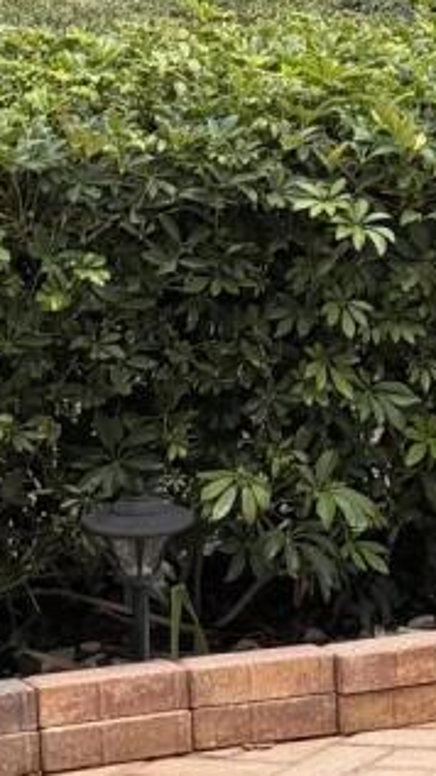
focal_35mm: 165
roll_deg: -0.3
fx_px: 3396
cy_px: 125
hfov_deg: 6.0
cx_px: 1800
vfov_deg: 13.0
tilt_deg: -9.1
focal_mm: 6.76
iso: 100
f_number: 1.78
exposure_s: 1/909
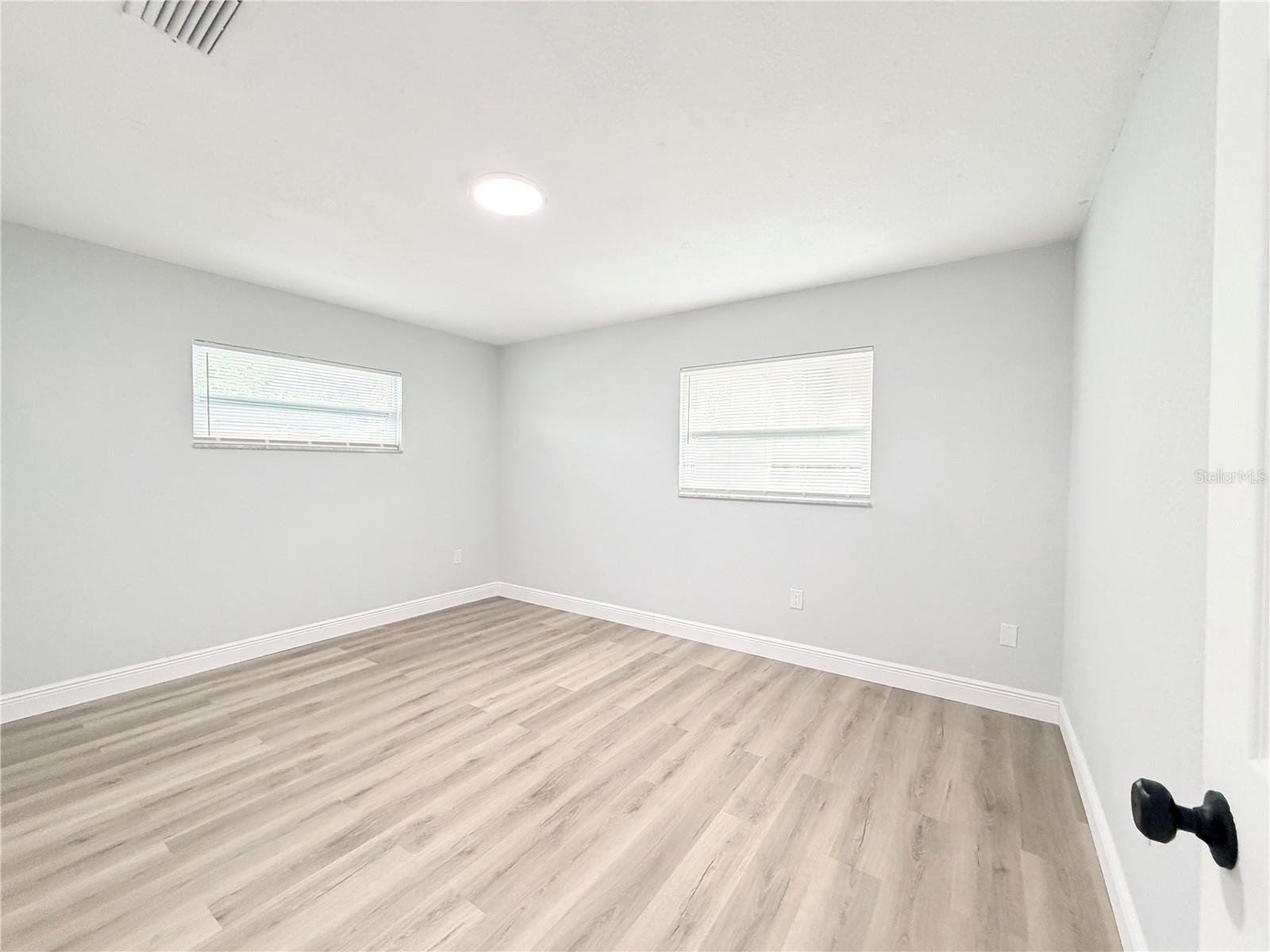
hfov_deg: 102.1
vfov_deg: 85.7
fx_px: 514
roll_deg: +0.1
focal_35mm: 14
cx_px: 635
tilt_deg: -1.3
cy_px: 476
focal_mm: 2.22
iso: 320
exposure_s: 1/60
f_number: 2.2
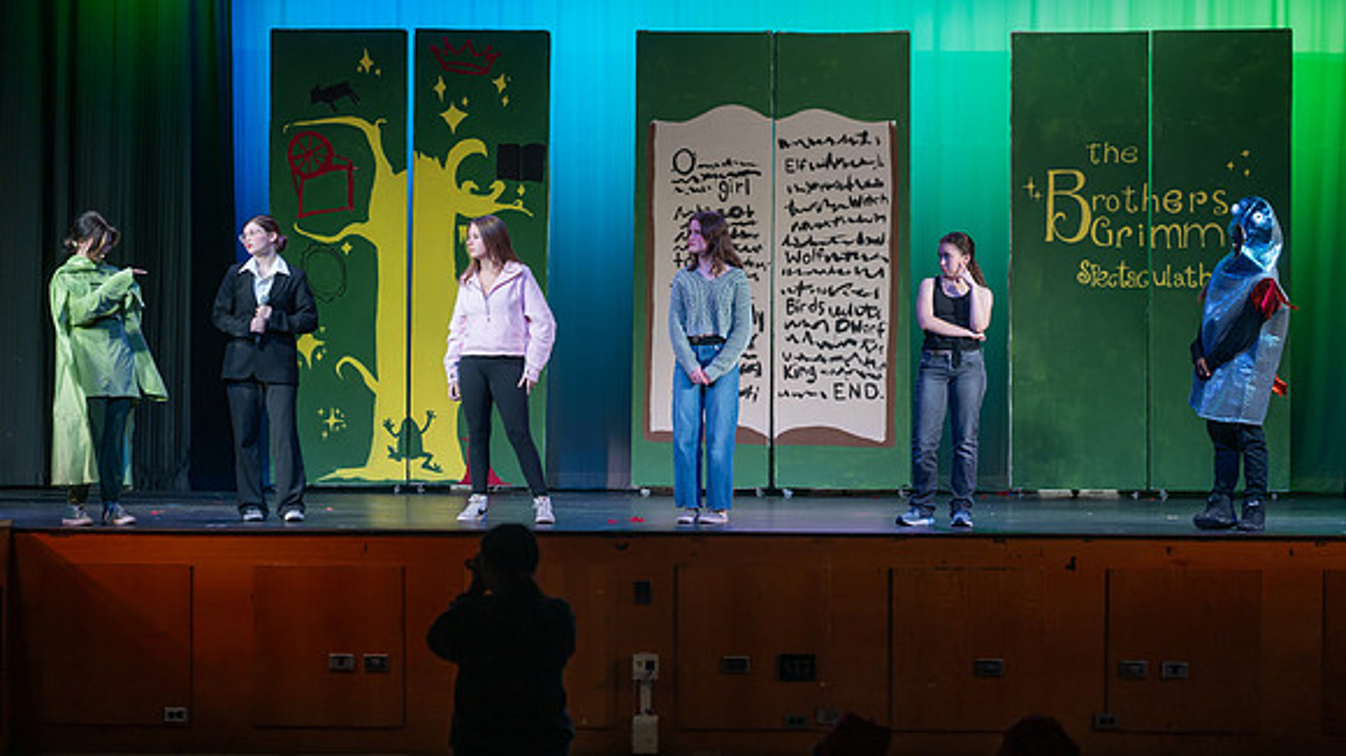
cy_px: 516
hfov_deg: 23.5
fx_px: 3242
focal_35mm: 91
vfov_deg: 13.3
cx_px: 678
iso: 200
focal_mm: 74
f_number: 2.8
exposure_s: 1/160
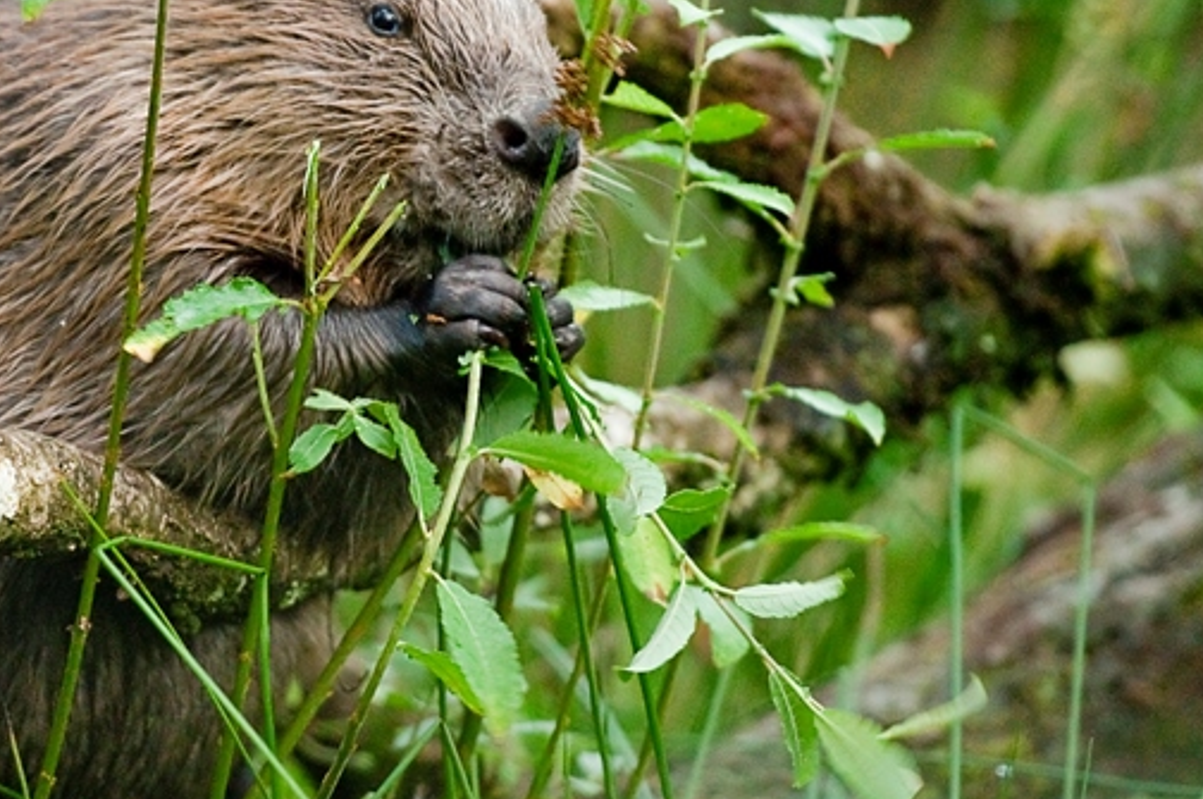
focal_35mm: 476
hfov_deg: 4.3
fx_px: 15891
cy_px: 361
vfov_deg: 2.9
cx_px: 303
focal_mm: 200
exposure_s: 1/125
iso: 800
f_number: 2.8
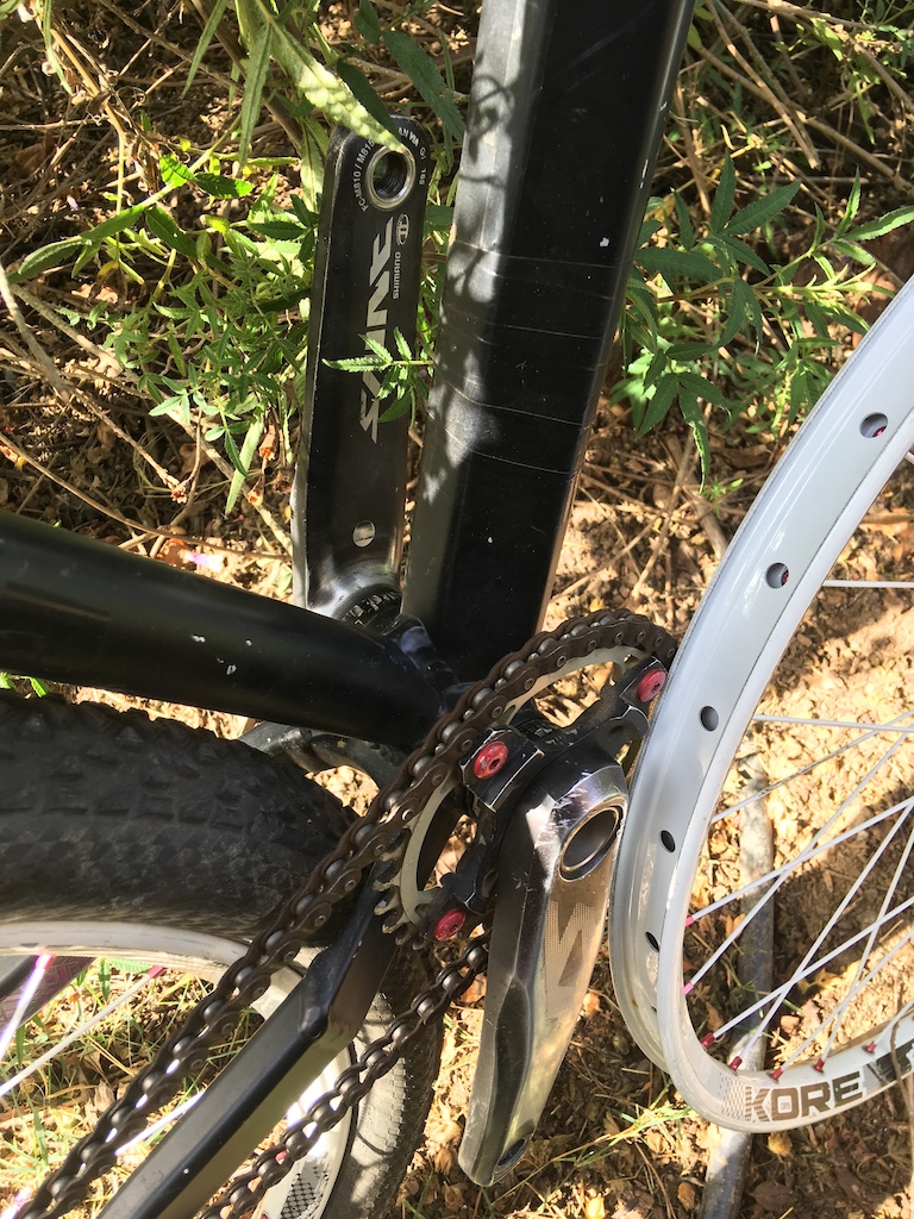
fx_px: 1021
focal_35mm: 29
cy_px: 610
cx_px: 457
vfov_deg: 61.7
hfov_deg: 48.2
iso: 32
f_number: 2.2
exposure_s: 1/120
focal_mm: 4.15
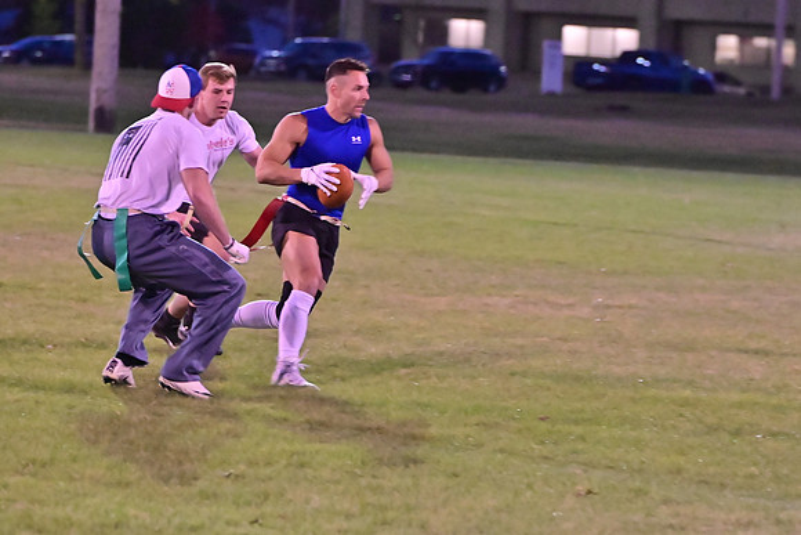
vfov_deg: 6.5
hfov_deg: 9.8
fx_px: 4673
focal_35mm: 210
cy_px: 268
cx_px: 400
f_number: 4
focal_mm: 140
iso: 6400
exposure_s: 1/320
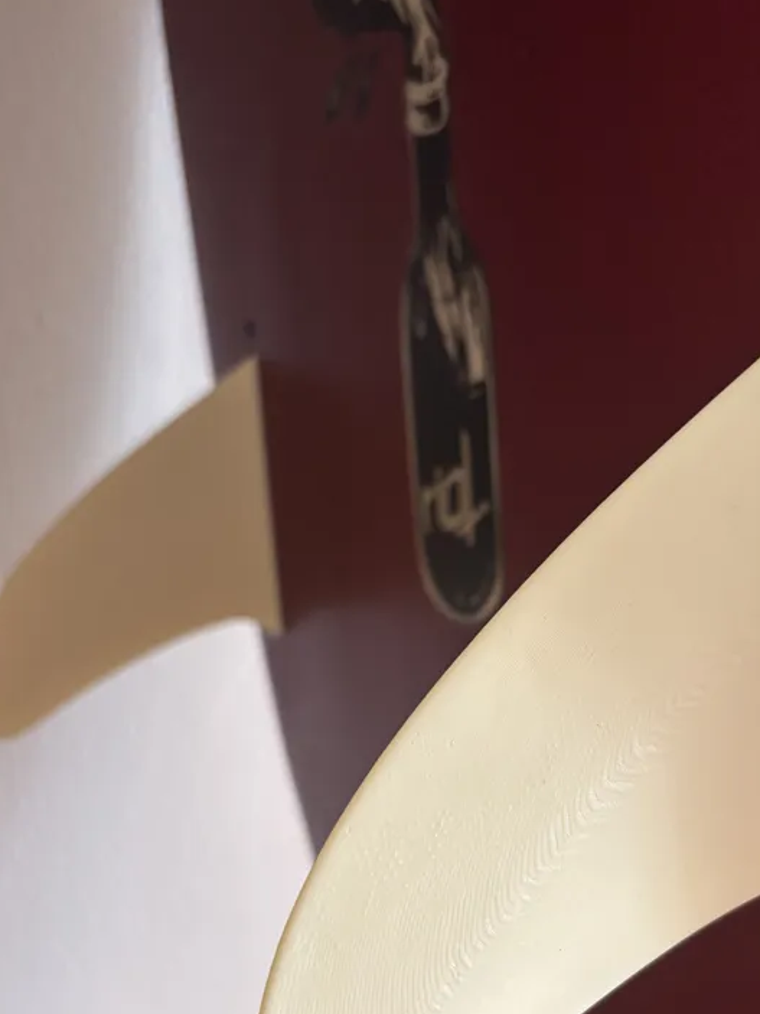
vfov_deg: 49.4
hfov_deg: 38.4
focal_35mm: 37
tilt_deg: -10.6
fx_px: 1083
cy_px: 663
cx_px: 477
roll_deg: -6.0
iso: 320
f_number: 1.6
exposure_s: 1/60
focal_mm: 5.96
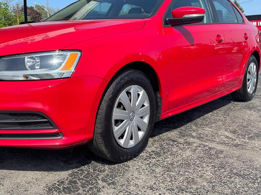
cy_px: 71
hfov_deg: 48.3
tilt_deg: -4.8
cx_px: 90
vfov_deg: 37.5
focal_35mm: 38
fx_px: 287
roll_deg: +1.1
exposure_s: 1/2174
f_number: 1.6
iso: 32
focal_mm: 4.2
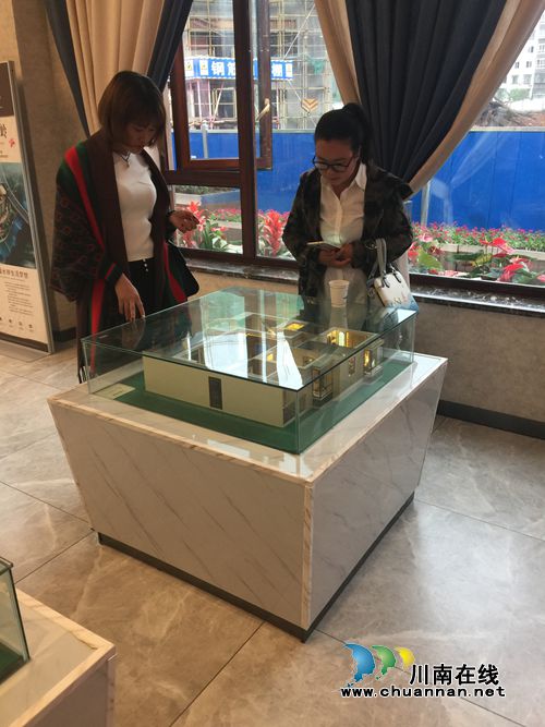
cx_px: 272
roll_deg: +0.9
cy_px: 364
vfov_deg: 61.7
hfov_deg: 48.2
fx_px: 609
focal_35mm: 29
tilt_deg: -18.8
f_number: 2.2
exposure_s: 1/33
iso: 32
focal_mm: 4.15
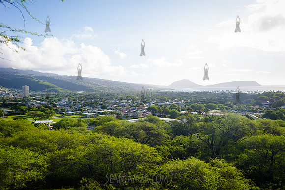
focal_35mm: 35
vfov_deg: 37.9
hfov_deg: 54.4
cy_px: 95
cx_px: 142
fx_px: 277
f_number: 3.5
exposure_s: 1/4000
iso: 1000
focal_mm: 35
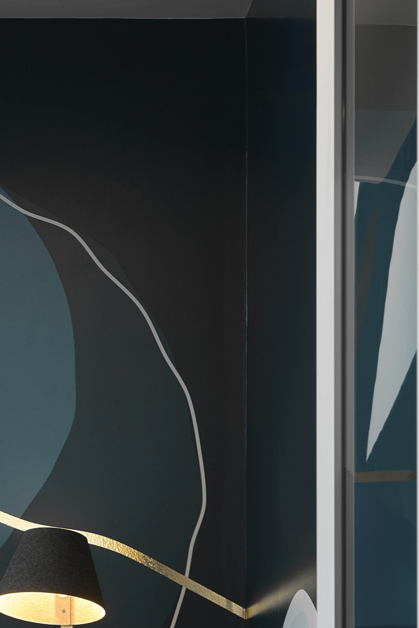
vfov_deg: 11.8
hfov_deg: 7.9
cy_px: 608
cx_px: -24
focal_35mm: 173
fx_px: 3020
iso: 200
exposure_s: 1/5
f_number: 8
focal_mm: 70
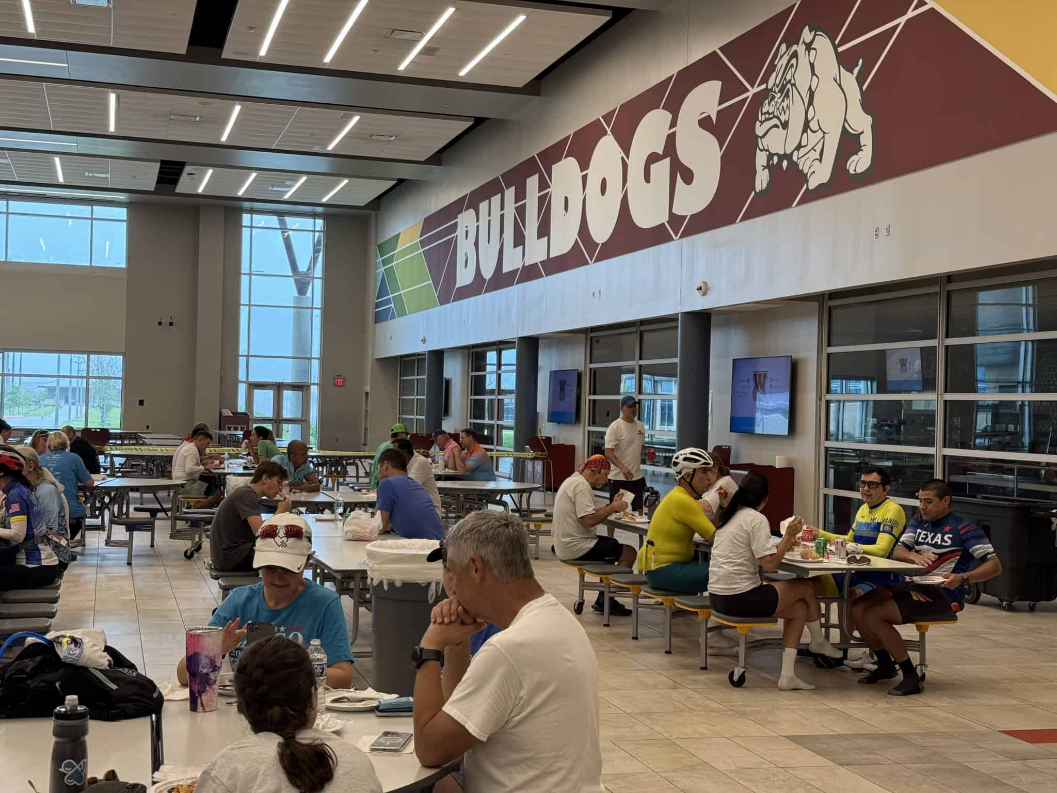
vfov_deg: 30.3
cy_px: 396
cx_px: 528
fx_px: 1466
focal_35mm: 48
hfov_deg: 39.7
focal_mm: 6.8
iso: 125
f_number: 1.8
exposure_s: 1/120
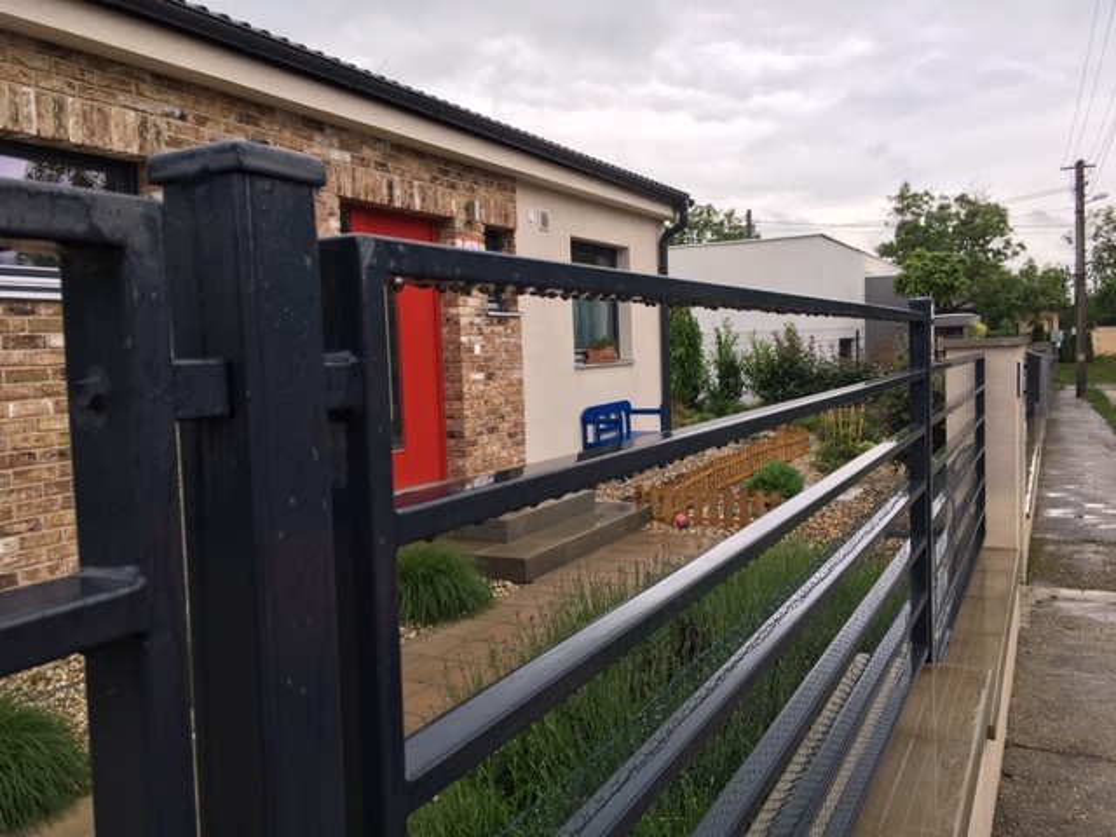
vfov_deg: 48.2
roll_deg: +2.6
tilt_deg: -4.3
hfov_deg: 61.7
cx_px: 558
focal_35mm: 29
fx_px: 935
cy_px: 418
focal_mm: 4.15
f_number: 2.2
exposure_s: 1/100
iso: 32
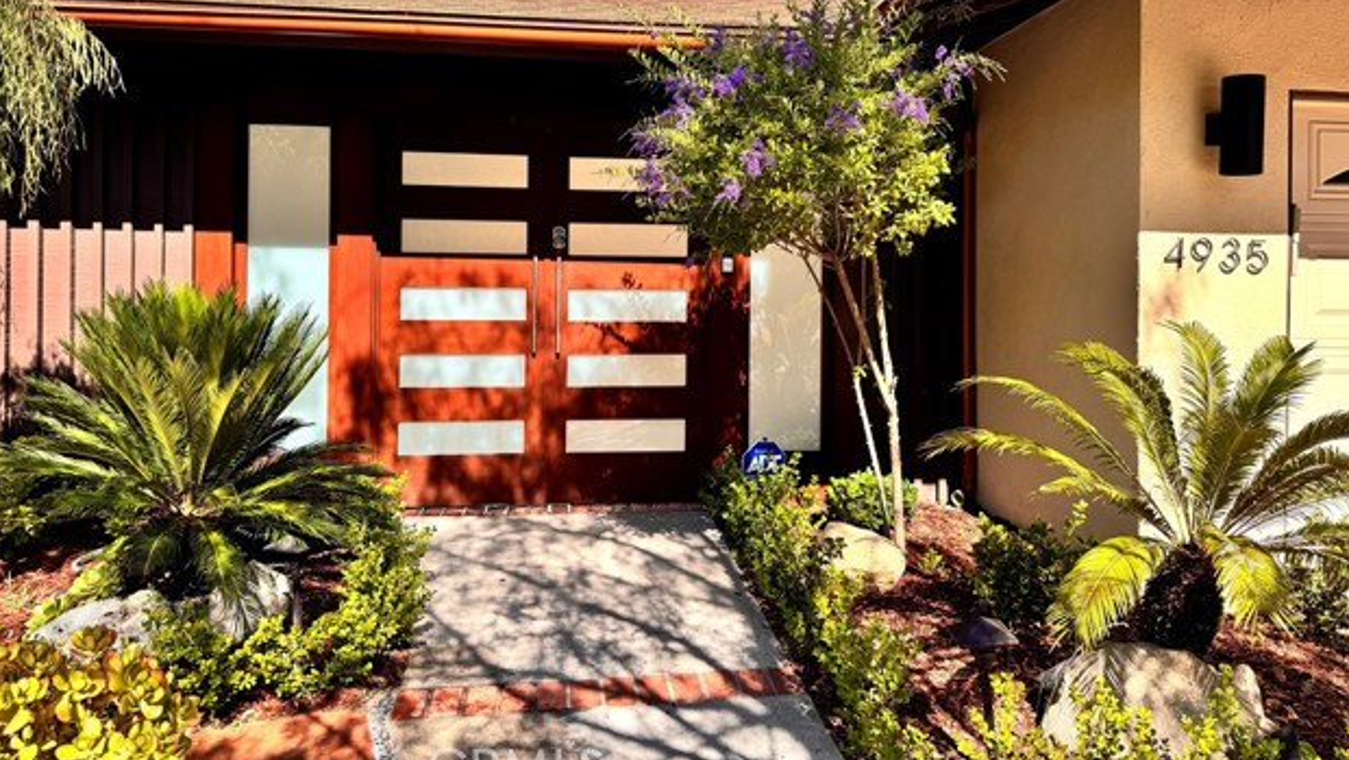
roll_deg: -1.3
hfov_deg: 69.8
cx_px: 681
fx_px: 966
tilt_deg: -0.9
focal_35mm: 27
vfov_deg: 42.5
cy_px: 277
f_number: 1.78
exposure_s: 1/1524
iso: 80
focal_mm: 6.76
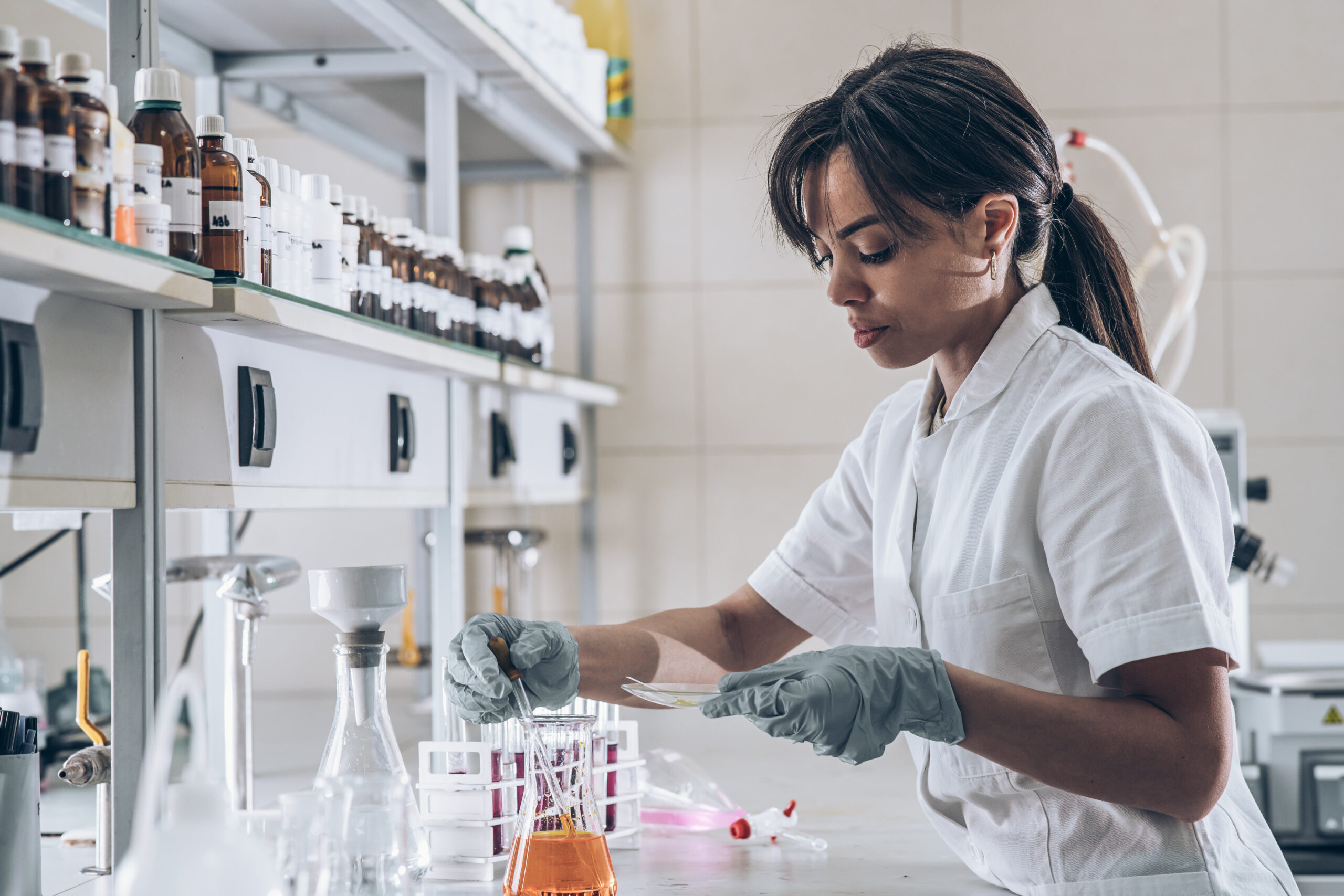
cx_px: 672
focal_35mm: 85
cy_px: 448
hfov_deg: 23.9
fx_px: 3173
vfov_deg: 16.1
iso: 1000
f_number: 4
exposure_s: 1/200
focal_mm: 85
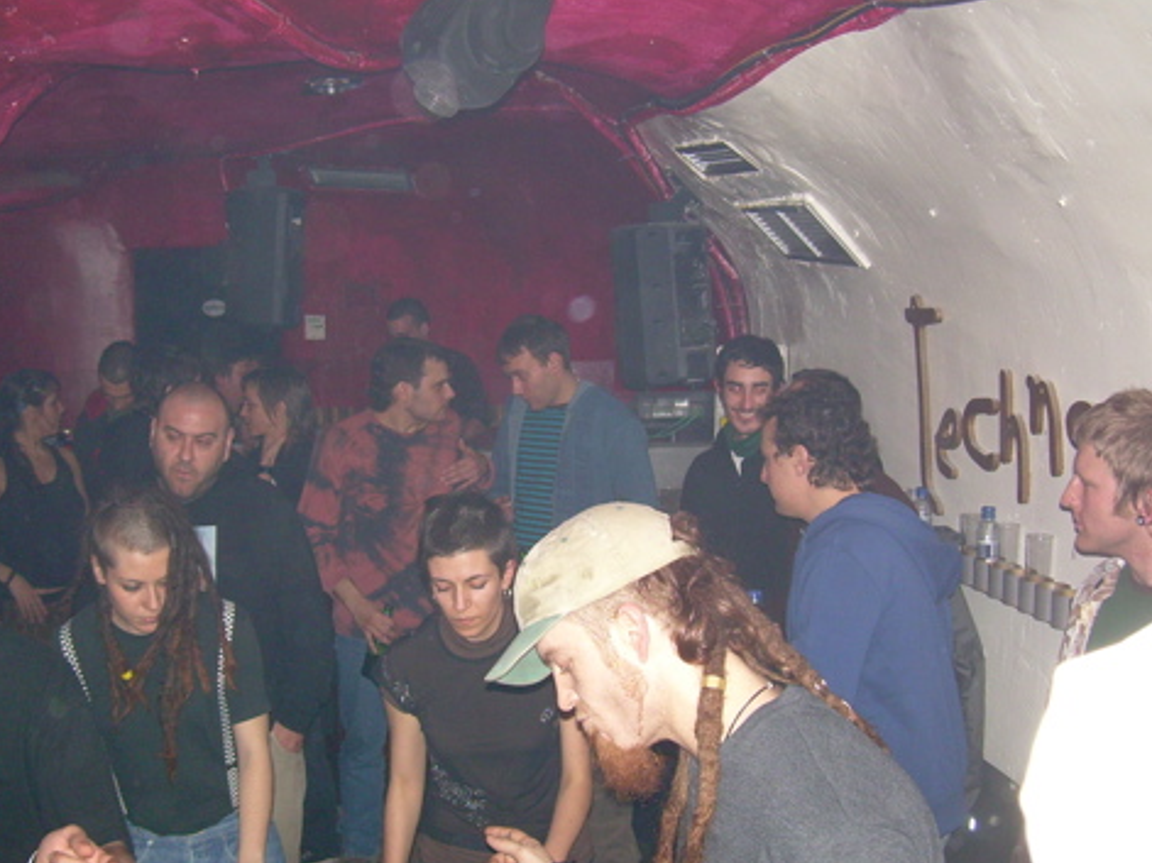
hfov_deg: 43.8
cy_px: 396
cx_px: 517
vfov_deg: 33.6
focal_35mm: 43
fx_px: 1431
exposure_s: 1/60
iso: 200
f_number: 2.8
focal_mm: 6.3
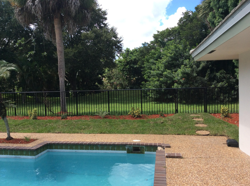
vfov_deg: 44.1
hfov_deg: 56.9
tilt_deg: -3.5
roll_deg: +2.9
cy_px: 93
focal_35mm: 32
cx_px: 125
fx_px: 231
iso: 32
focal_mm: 3.3
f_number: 2.4
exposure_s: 1/752
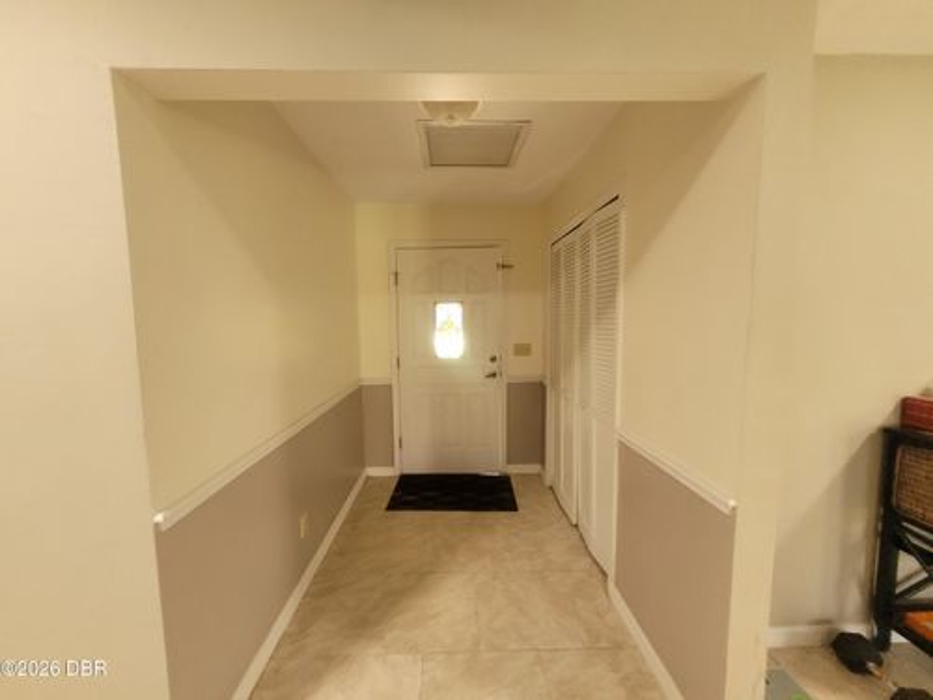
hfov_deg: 106.2
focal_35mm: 13
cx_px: 466
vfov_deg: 89.9
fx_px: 350
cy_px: 350
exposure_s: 1/60
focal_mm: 1.74
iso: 400
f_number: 2.2
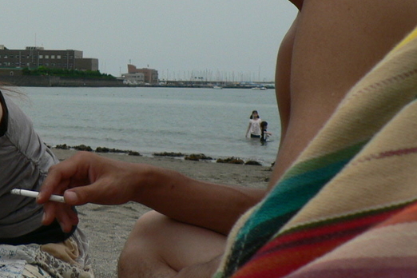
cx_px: -16
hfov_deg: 22.6
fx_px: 996
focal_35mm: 86
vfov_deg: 15.4
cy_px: -39
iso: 80
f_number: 3.6
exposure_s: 1/100
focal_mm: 6
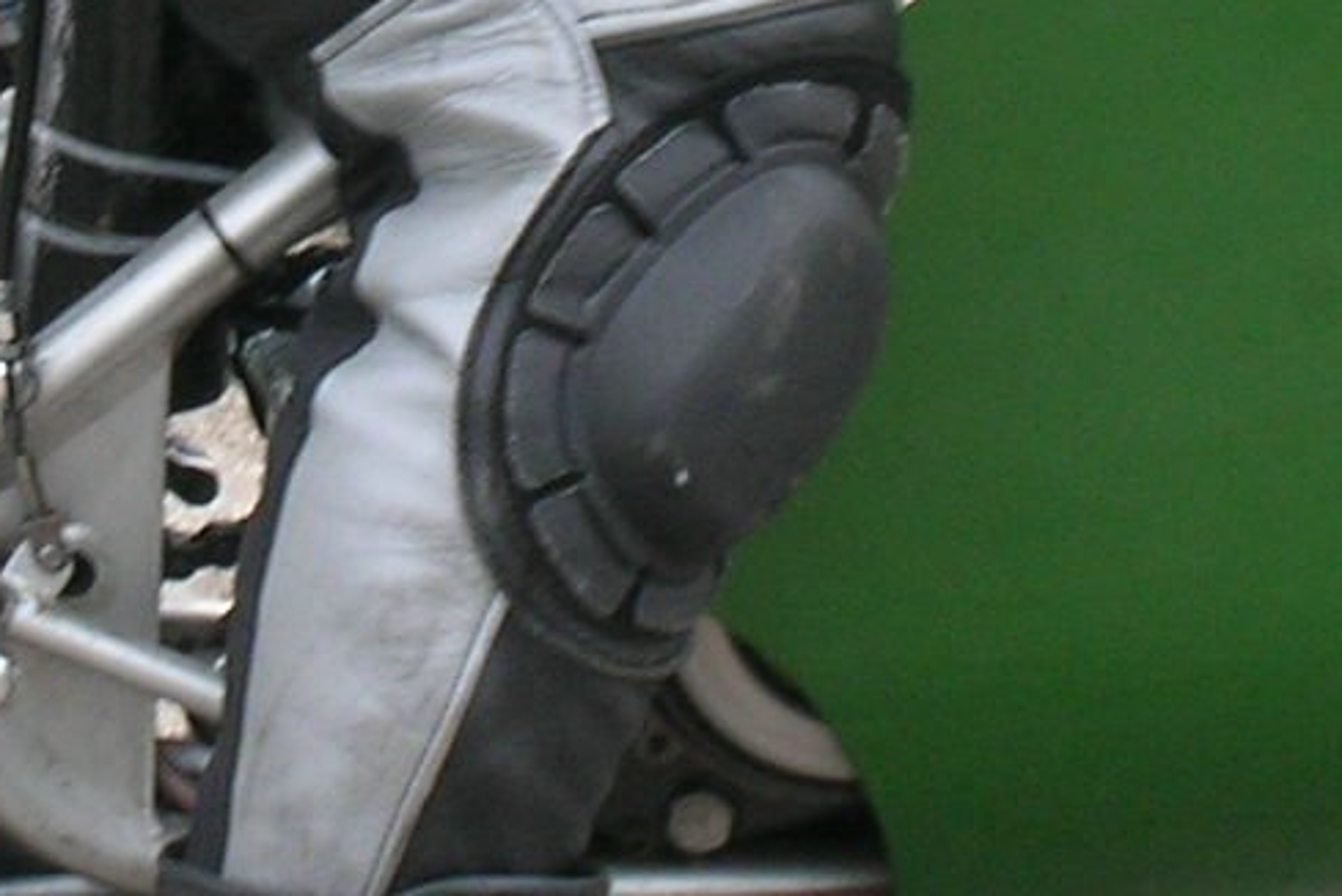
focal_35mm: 375
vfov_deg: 3.7
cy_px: -247
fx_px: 13987
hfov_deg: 5.5
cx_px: 446
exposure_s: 1/60.3
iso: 50
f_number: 4.8
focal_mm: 14.3
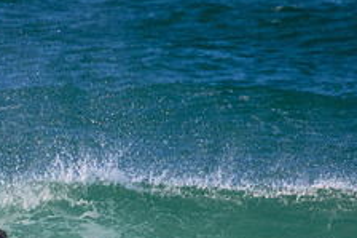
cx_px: 32
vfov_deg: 0.8
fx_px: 17985
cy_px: 303
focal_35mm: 1815
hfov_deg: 1.1
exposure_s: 1/2000
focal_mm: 700
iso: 1400
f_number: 11
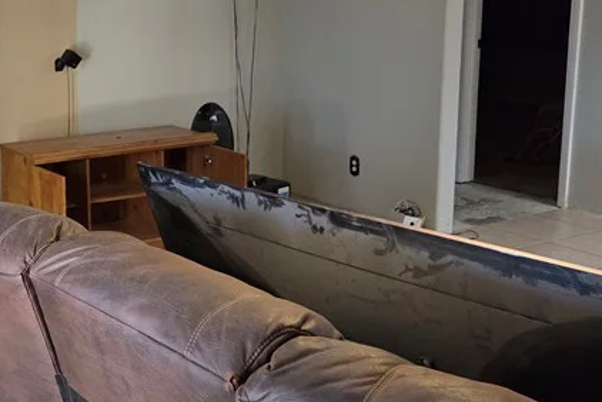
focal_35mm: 58
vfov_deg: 23.3
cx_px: 16
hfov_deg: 32.1
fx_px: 971
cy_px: 131
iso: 1000
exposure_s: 1/120
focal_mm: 5.4
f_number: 1.8
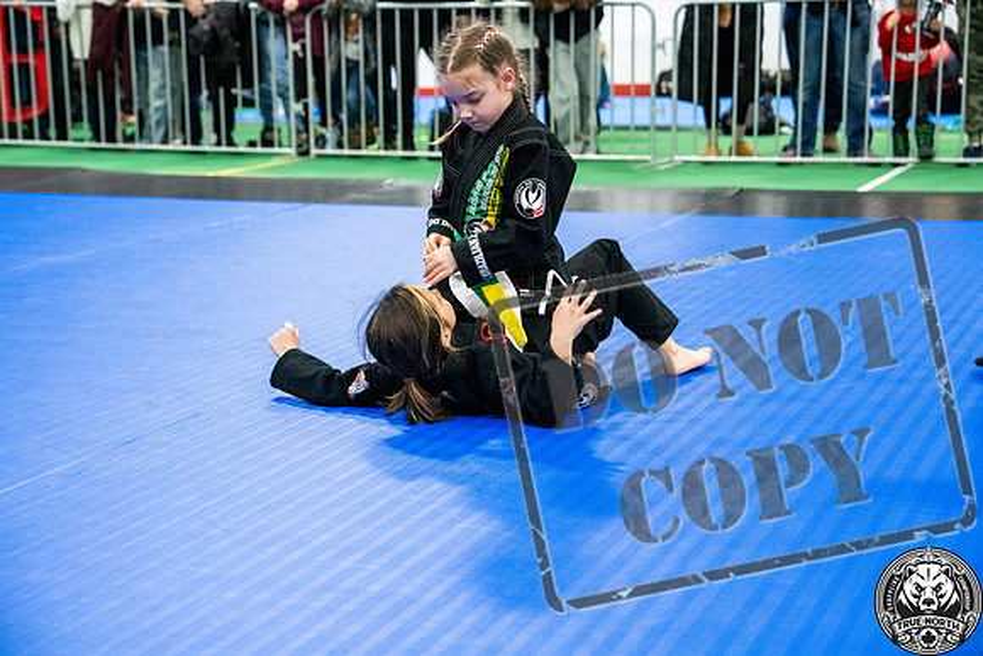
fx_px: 1912
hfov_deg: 28.8
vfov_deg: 19.5
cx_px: 492
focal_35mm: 70
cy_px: 328
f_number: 4
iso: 6400
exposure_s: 1/400
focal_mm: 70
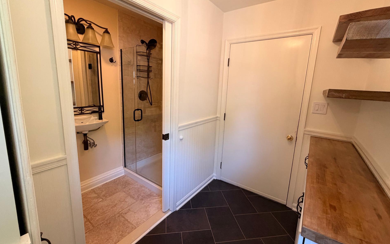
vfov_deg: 71.2
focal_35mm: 16
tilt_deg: -10.0
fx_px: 170
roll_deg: -2.9
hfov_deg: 97.8
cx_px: 192
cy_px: 116
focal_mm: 2.22
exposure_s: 1/60
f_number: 2.2
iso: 250
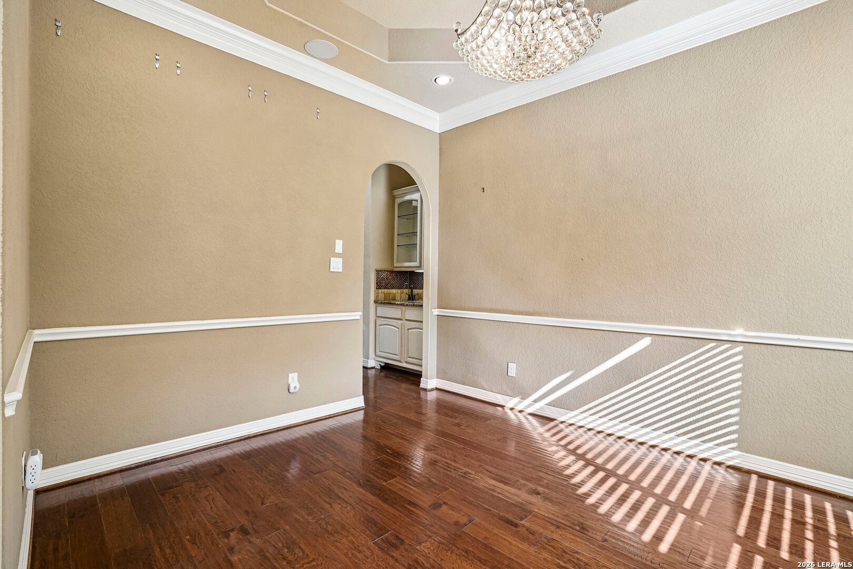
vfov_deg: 73.7
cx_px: 426
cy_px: 284
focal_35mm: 16
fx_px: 379
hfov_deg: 96.7
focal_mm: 16
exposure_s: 1/25
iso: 400
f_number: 8
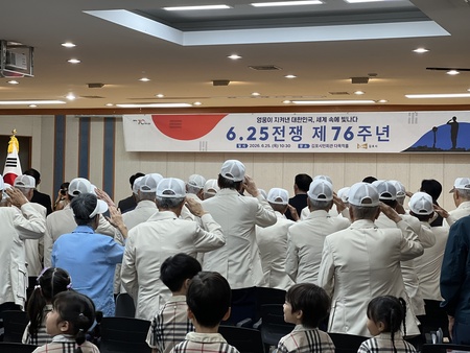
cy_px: 176
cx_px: 235
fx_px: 1046
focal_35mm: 77
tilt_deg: +1.5
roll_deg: -0.6
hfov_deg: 25.3
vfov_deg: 19.2
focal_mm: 9
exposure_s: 1/60
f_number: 2.8
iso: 160
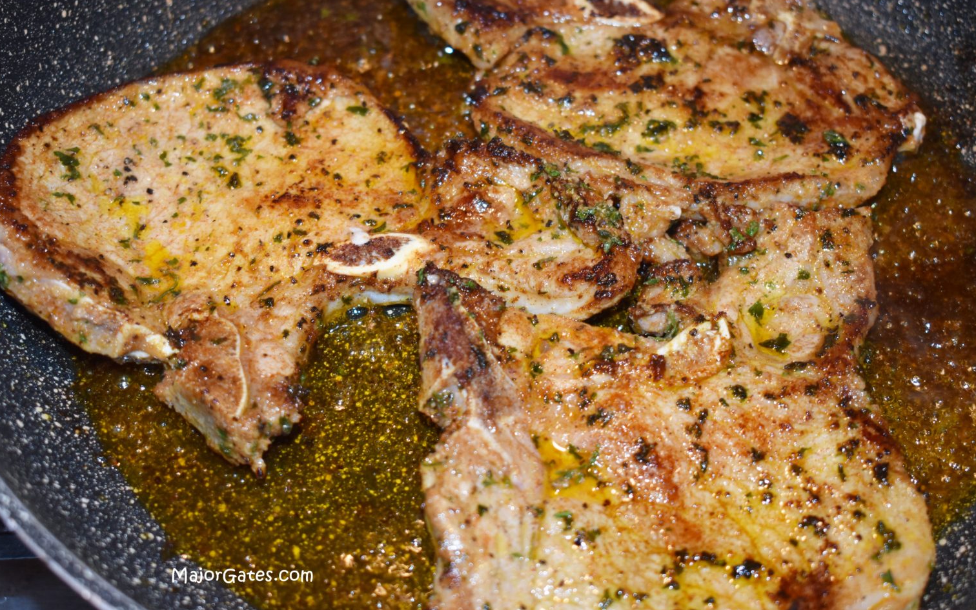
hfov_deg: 34.5
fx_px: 1569
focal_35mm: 59
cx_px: 489
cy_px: 281
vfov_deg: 22.0
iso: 560
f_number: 4.8
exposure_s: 1/80
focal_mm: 38
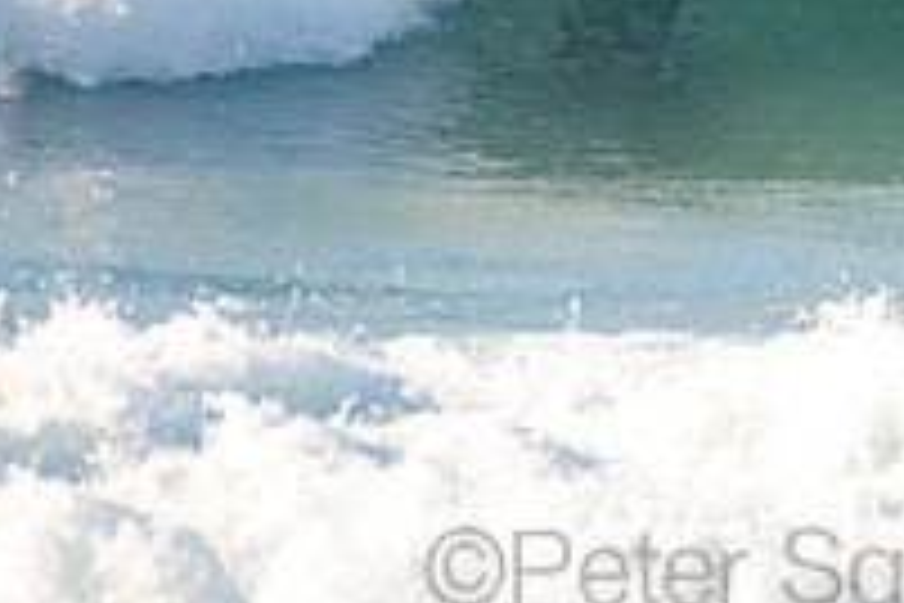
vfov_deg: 1.0
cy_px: -178
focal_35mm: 1445
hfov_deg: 1.4
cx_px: 774
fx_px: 36283
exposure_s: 1/1600
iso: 250
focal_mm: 500
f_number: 5.6
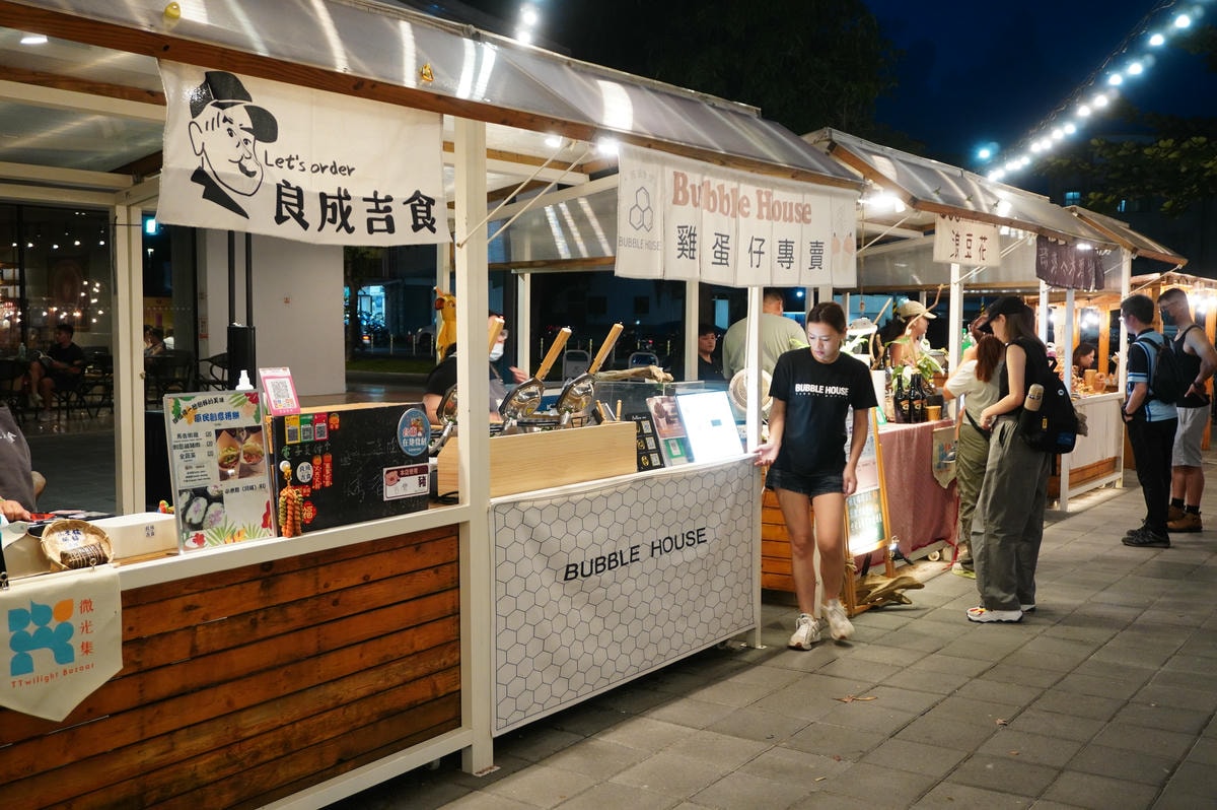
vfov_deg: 38.3
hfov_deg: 55.1
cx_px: 608
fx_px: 1165
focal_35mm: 34
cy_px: 405
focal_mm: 23
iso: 1250
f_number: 4.5
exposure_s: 1/40
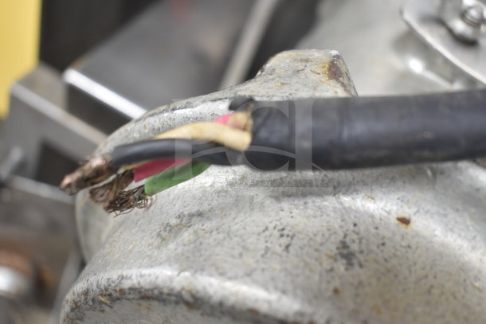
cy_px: 162
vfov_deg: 34.2
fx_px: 527
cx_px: 243
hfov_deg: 49.5
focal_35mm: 39
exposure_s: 1/40
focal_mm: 26
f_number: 4
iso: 1000
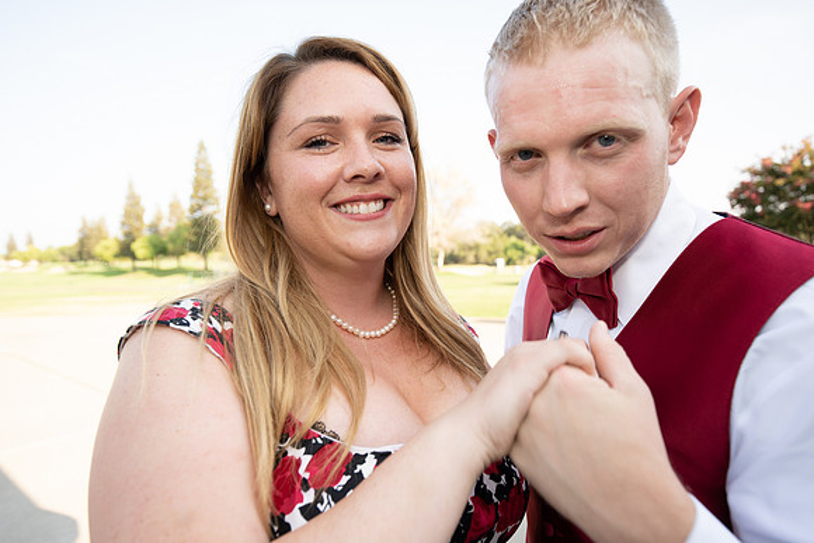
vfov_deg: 57.3
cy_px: 272
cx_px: 407
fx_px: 498
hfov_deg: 78.6
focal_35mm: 22
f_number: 4
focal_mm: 22
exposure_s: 1/250
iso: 200
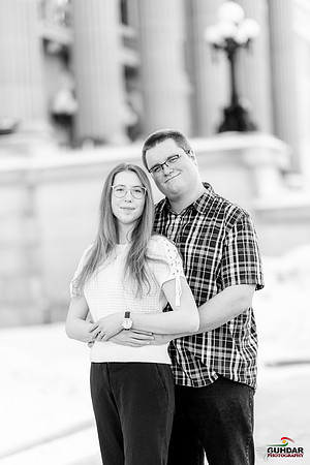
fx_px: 1098
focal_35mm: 85
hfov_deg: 16.1
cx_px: 155
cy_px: 232
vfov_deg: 23.9
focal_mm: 85
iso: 160
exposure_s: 1/1600
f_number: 1.4
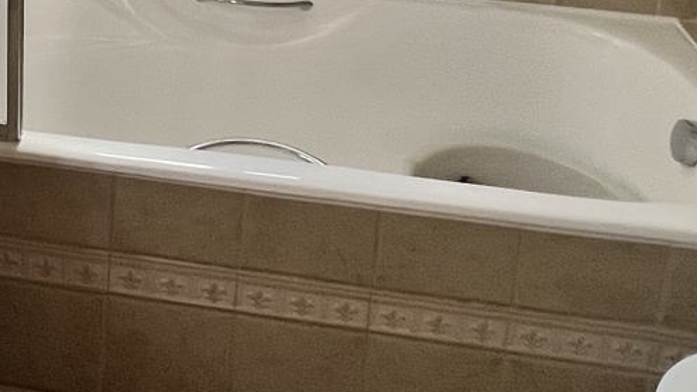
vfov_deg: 18.3
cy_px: -264
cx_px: 44
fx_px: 1017
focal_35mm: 55
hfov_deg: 35.2
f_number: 1.8
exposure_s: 1/100
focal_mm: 1.57
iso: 125
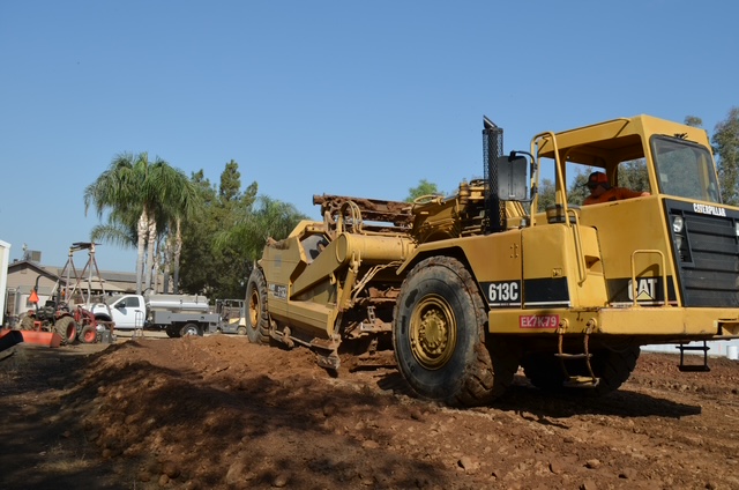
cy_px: 245
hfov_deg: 53.2
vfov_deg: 36.7
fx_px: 738
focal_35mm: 36
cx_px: 370
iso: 100
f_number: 6.3
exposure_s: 1/500
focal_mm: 24
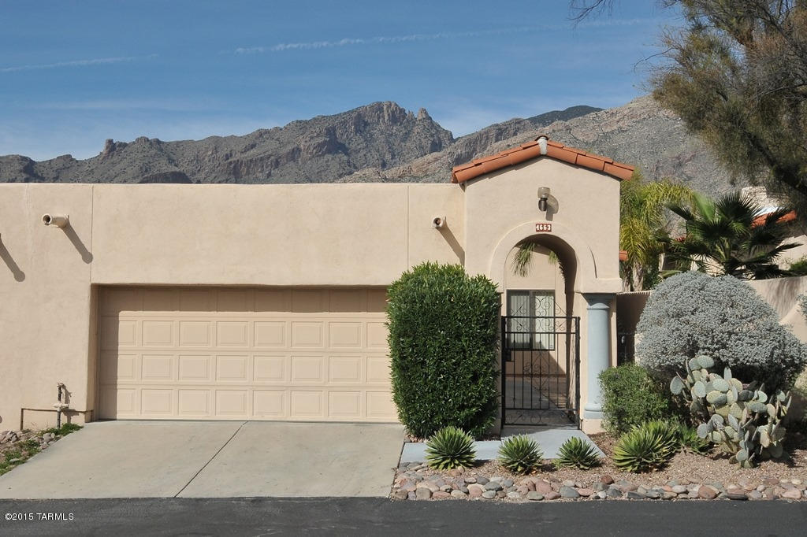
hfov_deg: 53.1
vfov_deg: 36.8
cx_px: 404
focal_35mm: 36
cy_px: 268
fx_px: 807
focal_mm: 24
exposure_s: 1/250
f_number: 18
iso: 320
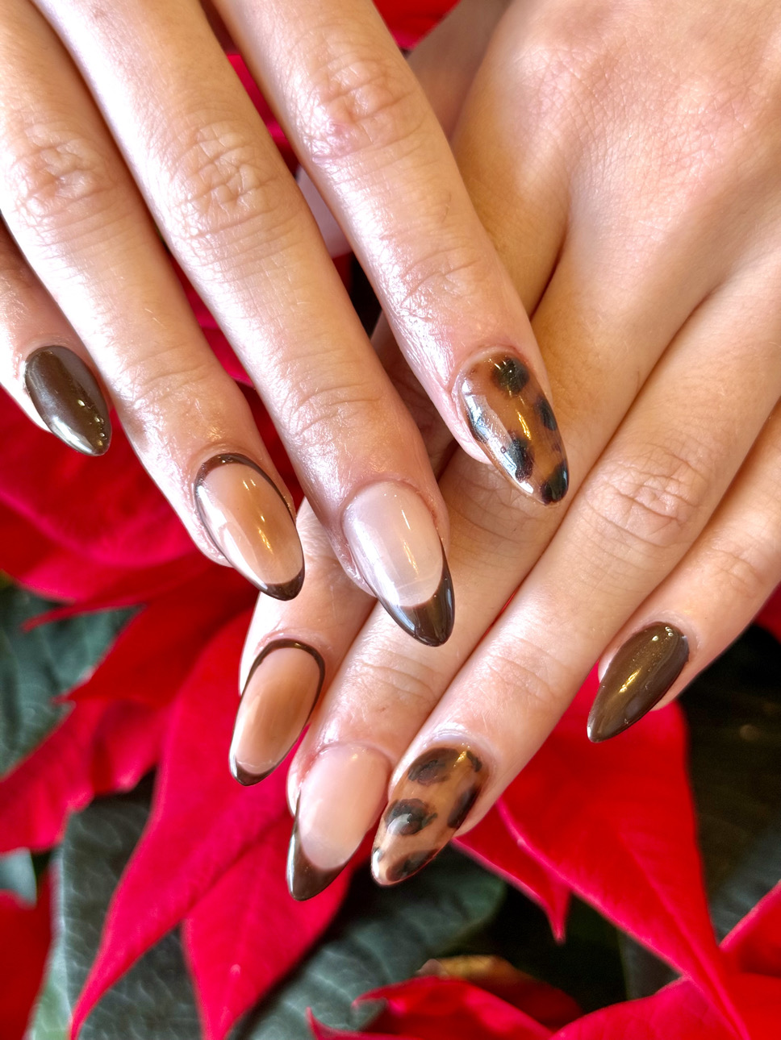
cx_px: 390
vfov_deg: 39.7
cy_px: 520
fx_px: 1443
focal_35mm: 48
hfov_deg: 30.3
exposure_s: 1/60
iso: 64
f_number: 1.78
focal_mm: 6.76
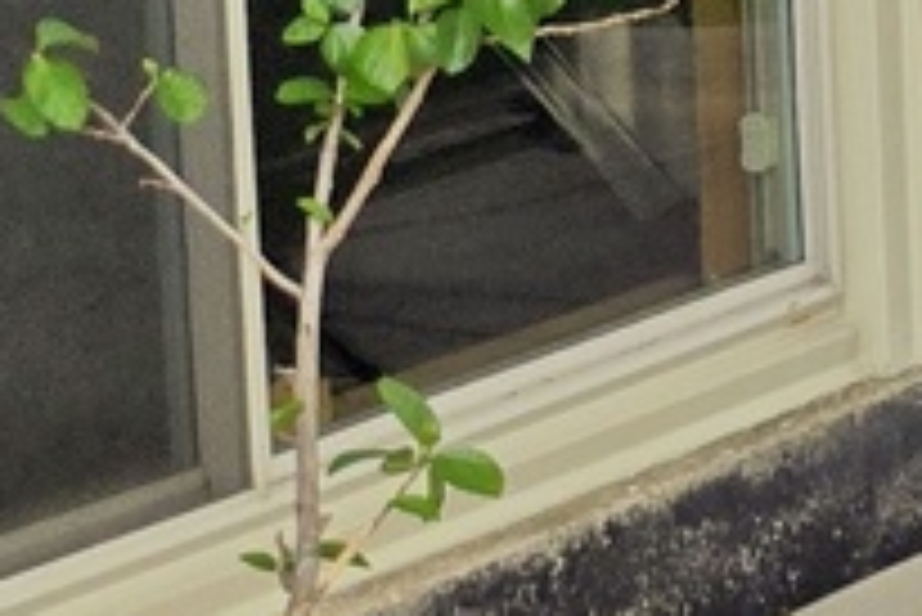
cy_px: -414
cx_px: 3049
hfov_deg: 9.0
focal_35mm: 168
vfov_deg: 8.0
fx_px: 4306
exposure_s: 1/2410
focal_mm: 5.4
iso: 80
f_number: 1.8
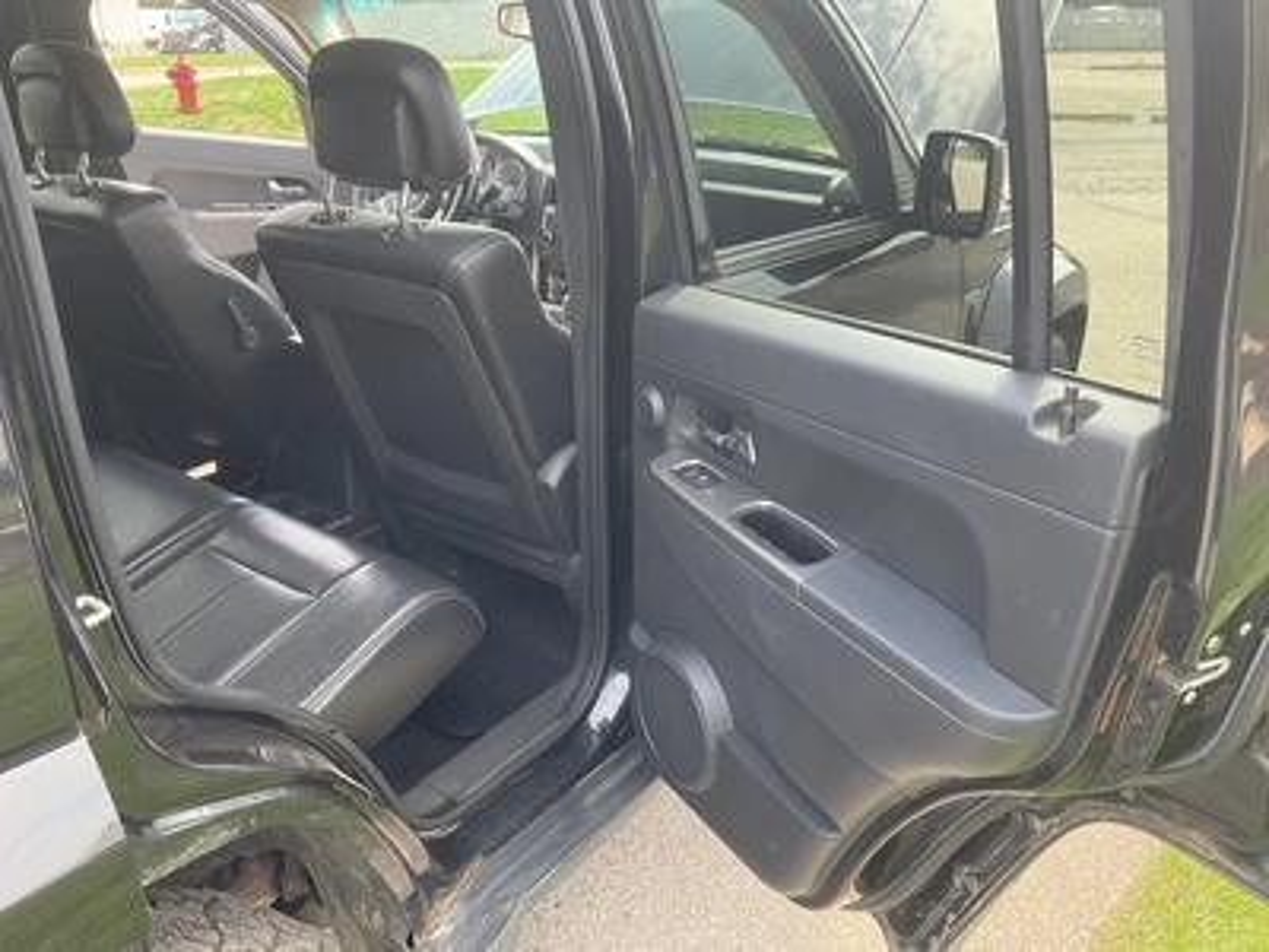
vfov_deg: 48.2
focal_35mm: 29
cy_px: 476
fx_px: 1063
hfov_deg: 61.7
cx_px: 634
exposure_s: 1/140
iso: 32
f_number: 1.8
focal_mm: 3
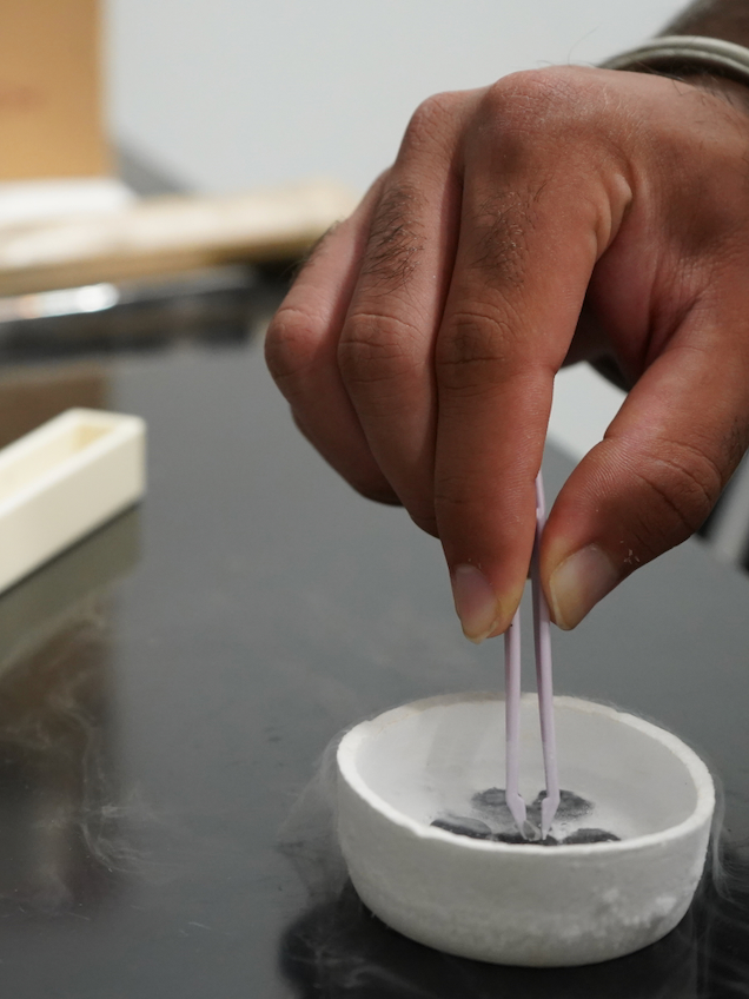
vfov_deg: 26.3
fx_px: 2135
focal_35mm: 74
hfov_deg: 19.7
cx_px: 165
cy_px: 501
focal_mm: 51
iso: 4000
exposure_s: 1/160
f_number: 4.5
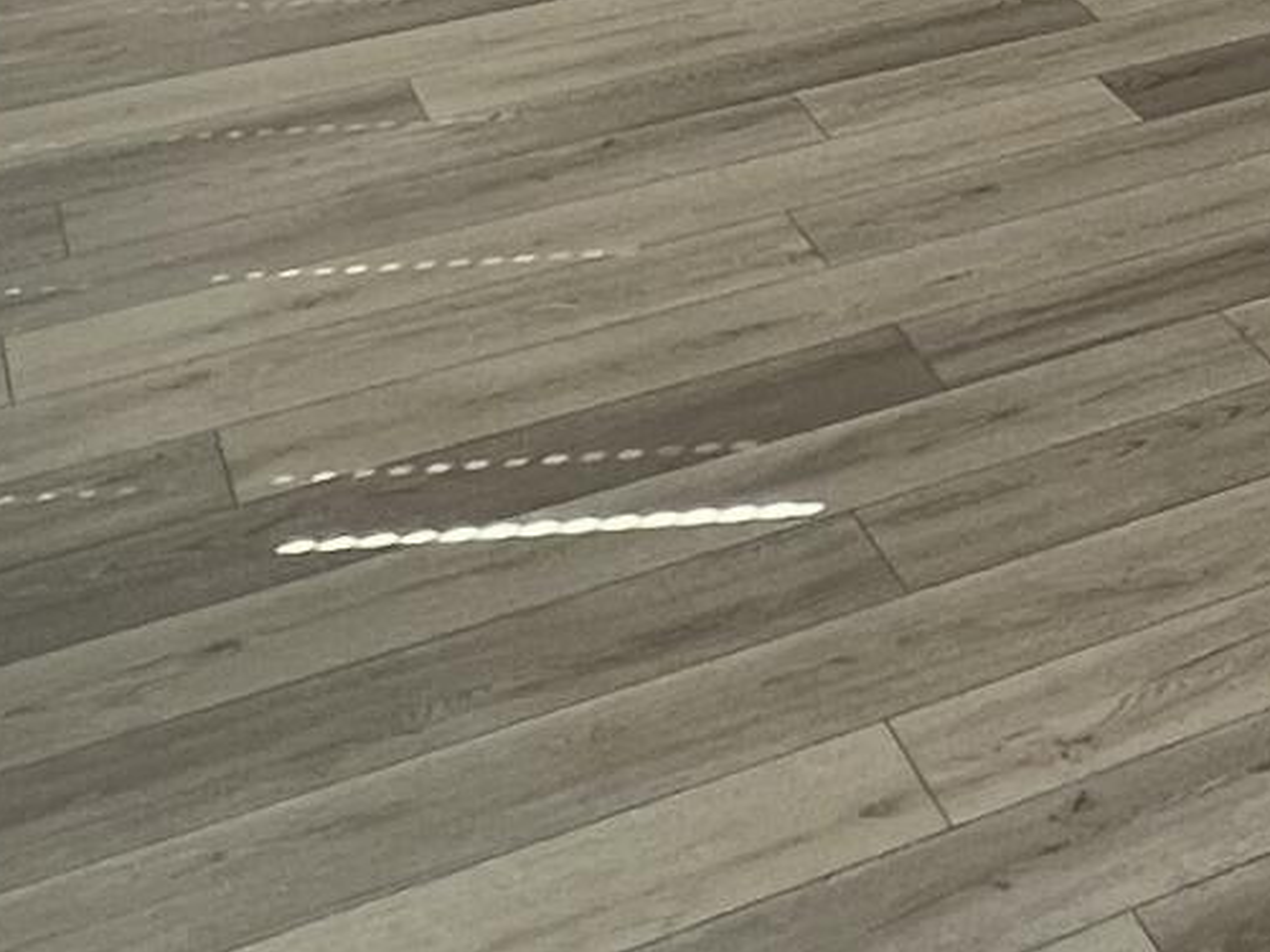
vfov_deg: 15.3
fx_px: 2862
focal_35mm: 78
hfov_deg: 20.1
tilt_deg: -2.6
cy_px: -939
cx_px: 2108
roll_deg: +0.2
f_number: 1.8
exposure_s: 1/120
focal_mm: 1.57
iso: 50
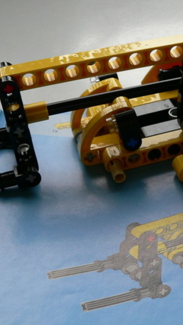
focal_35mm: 64
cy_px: 183
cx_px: 182
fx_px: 553
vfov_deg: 32.8
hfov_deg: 18.3
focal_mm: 6
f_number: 2.8
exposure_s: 1/125
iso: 80
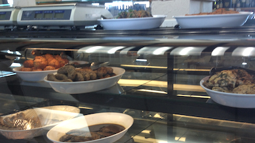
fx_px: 331
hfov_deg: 42.1
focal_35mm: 49
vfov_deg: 24.0
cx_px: 130
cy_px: 118
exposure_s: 1/40
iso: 80
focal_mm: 4.28
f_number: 2.4
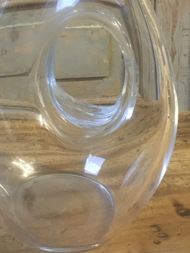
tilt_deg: -10.8
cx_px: 53
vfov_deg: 31.2
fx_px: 432
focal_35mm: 59
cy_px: 24
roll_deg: +0.2
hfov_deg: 24.6
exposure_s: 1/17
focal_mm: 4.15
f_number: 2.2
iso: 320
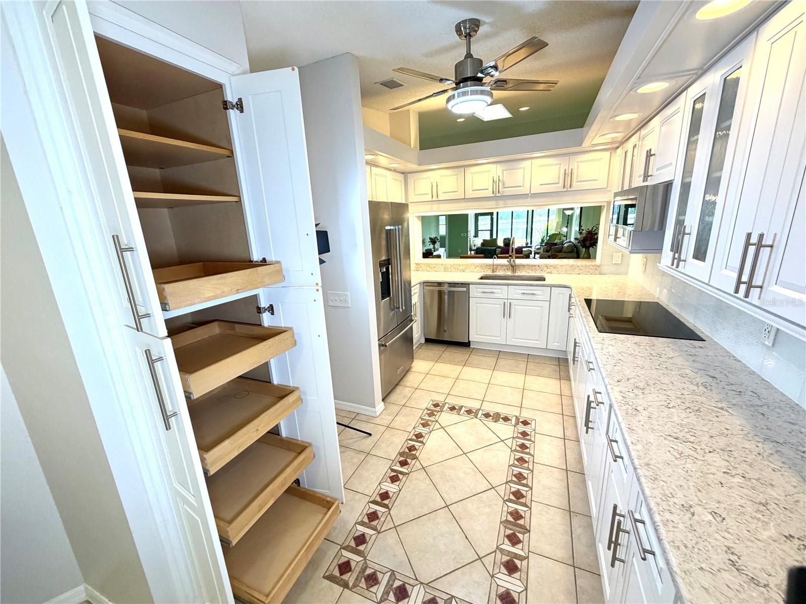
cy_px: 302
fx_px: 326
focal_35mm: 14
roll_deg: +2.3
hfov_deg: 102.1
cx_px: 403
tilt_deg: -15.2
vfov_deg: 85.7
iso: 200
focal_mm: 2.22
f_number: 2.2
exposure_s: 1/120
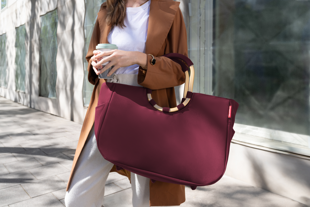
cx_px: 155
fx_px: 250
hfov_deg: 63.7
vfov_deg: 45.0
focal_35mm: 29
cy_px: 104
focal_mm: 29
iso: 400
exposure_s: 1/1000
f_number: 5.6
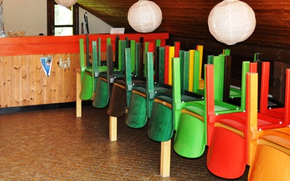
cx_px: 98
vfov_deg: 23.0
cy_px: 59
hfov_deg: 35.9
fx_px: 442
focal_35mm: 56
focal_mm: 18
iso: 800
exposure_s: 1/80
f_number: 3.5
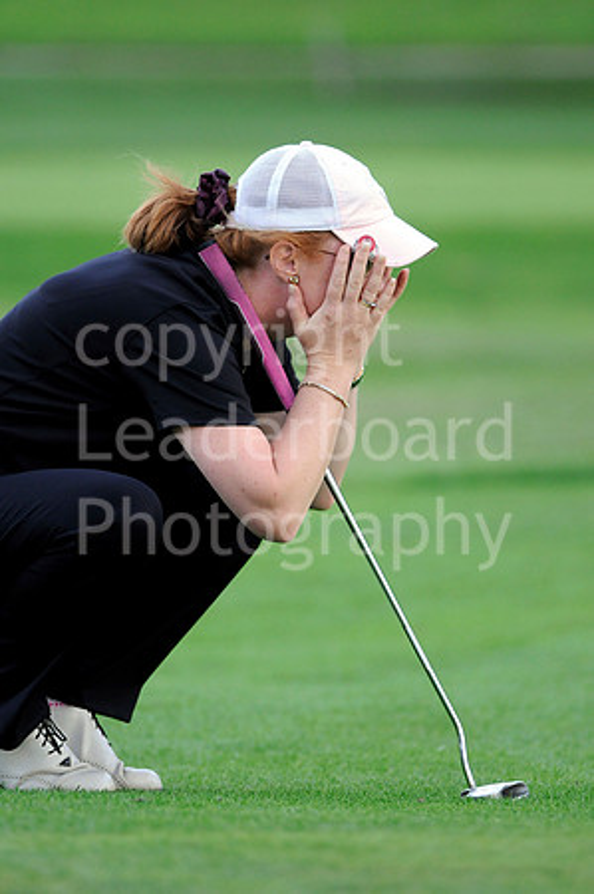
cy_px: 447
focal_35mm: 450
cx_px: 297
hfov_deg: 3.0
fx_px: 11162
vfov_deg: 4.6
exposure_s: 1/800
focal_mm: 300
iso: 900
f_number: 4
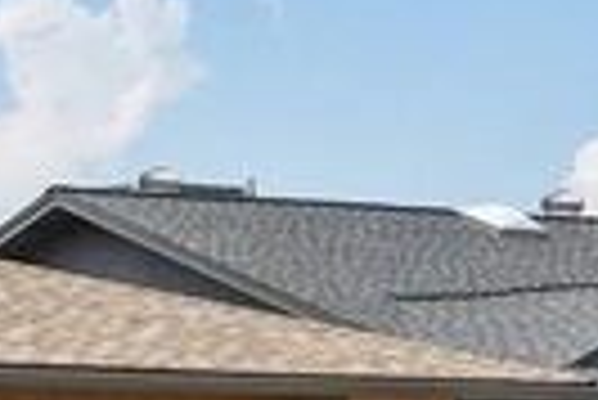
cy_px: 546
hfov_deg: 7.7
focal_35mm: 235
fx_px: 3905
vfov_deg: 5.8
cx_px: -1187
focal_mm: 30.5
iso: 400
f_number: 8
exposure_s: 1/1600
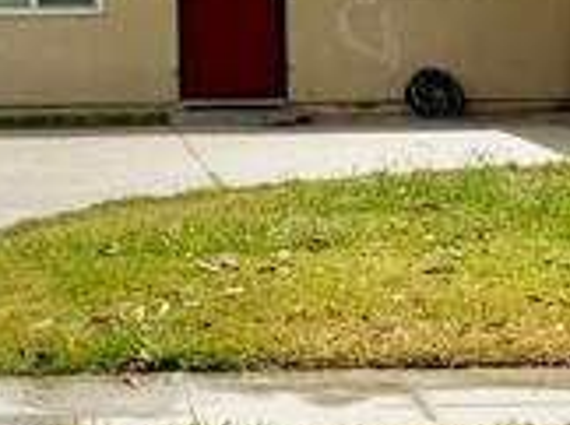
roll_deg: -0.2
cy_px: 200
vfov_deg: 9.7
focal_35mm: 152
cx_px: 352
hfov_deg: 13.0
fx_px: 2499
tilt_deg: -5.8
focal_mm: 6.76
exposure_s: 1/10309
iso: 80
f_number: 1.78
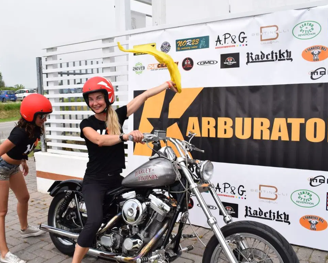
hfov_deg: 51.4
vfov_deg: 42.2
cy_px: 131
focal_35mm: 35
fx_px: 340
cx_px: 142
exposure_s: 1/400
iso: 200
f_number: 10
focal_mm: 20
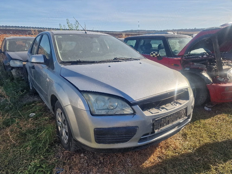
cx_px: 116
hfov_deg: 73.9
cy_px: 87
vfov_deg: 58.9
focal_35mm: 23
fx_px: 154
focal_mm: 6.4
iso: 50
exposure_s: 1/909
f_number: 1.8
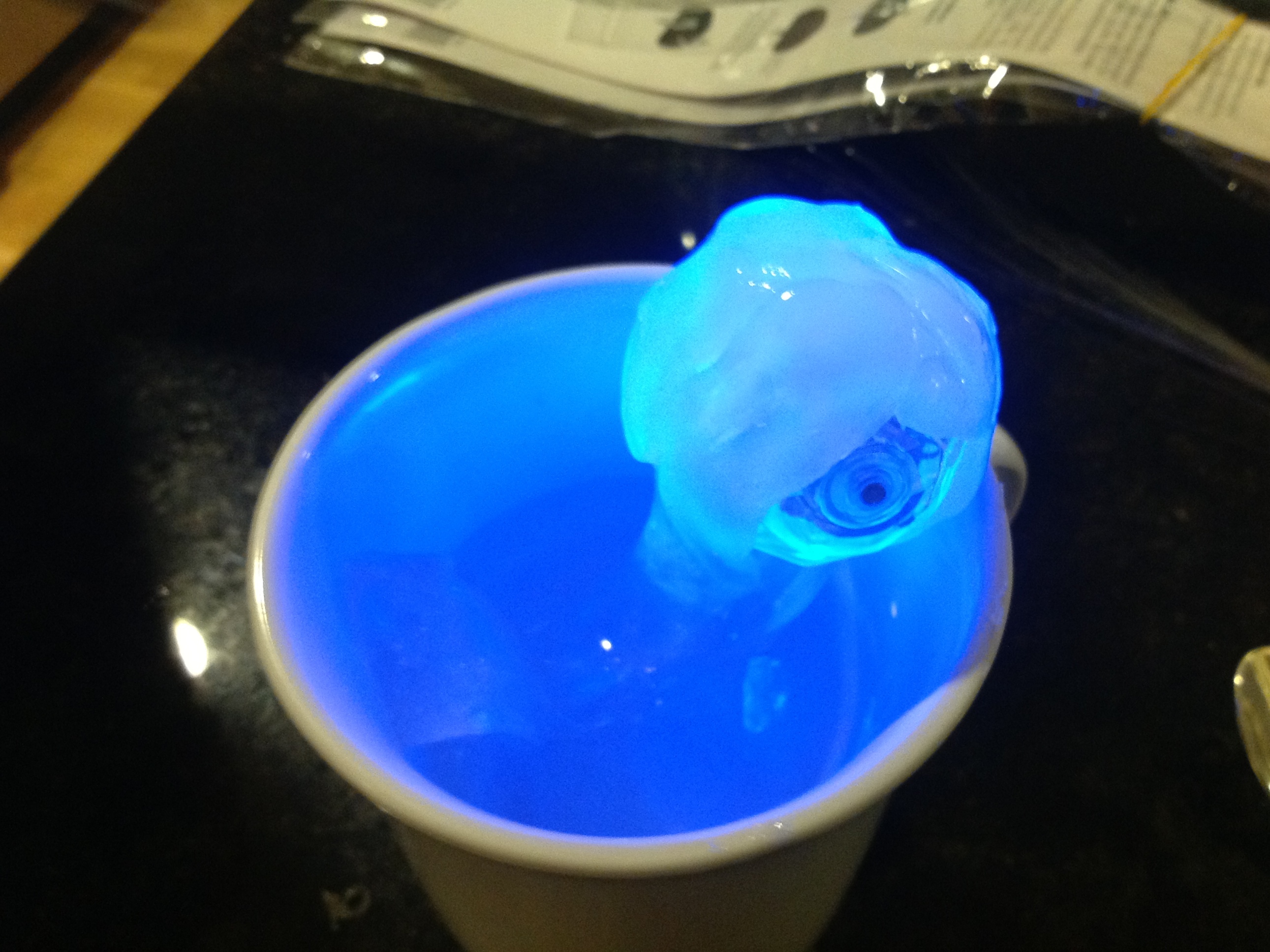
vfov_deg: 40.7
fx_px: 1284
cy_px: 476
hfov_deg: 52.6
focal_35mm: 35
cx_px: 635
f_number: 2.4
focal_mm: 4.28
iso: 400
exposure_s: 1/15
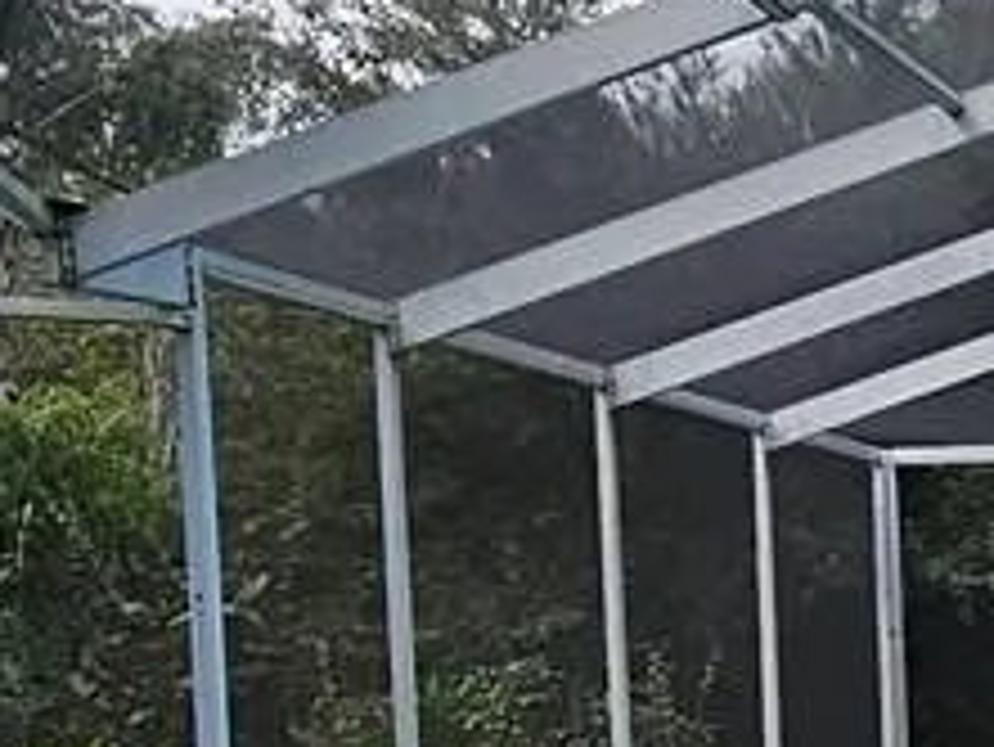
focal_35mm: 94
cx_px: 1786
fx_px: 2701
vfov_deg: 15.4
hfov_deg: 17.1
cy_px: 806
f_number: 2.2
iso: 50
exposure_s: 1/854
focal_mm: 2.2
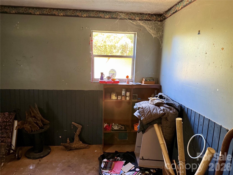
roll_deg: -1.2
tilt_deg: -9.2
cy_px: 88
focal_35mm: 24
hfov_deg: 71.6
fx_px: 162
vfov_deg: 56.8
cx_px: 116
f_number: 1.78
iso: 500
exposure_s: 1/60
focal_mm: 6.76
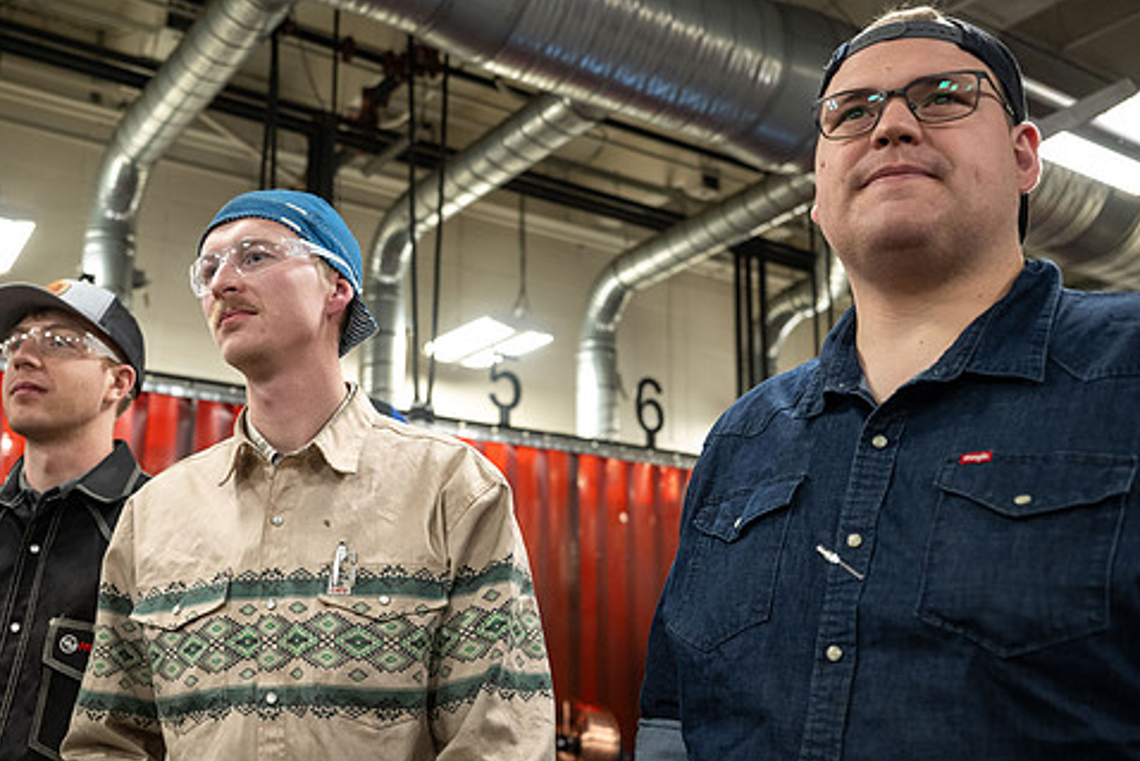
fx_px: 1172
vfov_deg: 36.0
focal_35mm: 37
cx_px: 463
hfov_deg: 51.6
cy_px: 397
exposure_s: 1/250
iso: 1600
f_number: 3.2
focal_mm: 30.5
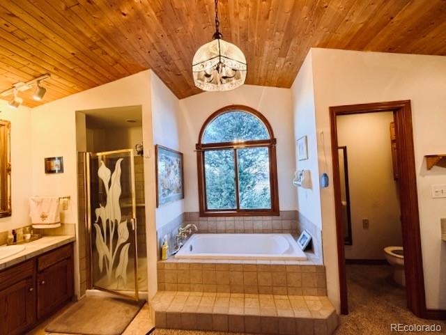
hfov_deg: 102.0
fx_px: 181
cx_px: 223
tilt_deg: +2.5
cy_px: 168
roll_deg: +0.6
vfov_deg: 85.8
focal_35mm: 14
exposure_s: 1/60
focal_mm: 2.22
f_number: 2.2
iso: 250
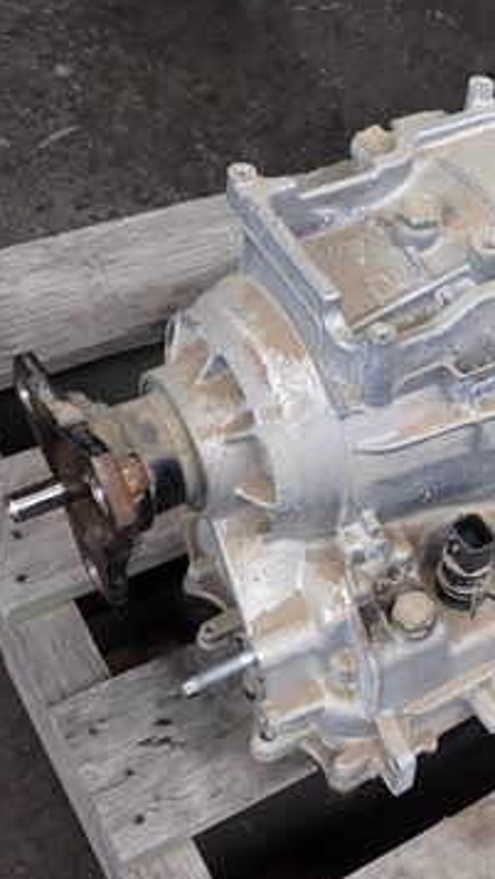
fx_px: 1282
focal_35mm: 55
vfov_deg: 37.8
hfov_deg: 20.6
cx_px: 571
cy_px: 387
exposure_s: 1/125
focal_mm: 5.4
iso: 200
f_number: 2.3
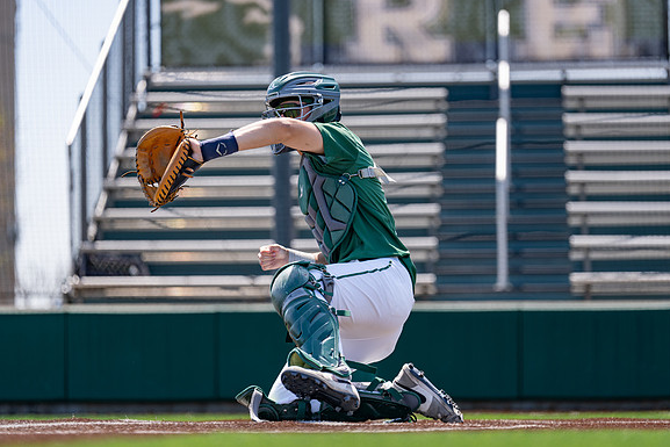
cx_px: 354
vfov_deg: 8.1
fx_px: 3164
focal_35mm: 170
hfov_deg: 12.1
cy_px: 211
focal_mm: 160
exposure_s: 1/1250
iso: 100
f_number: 2.8
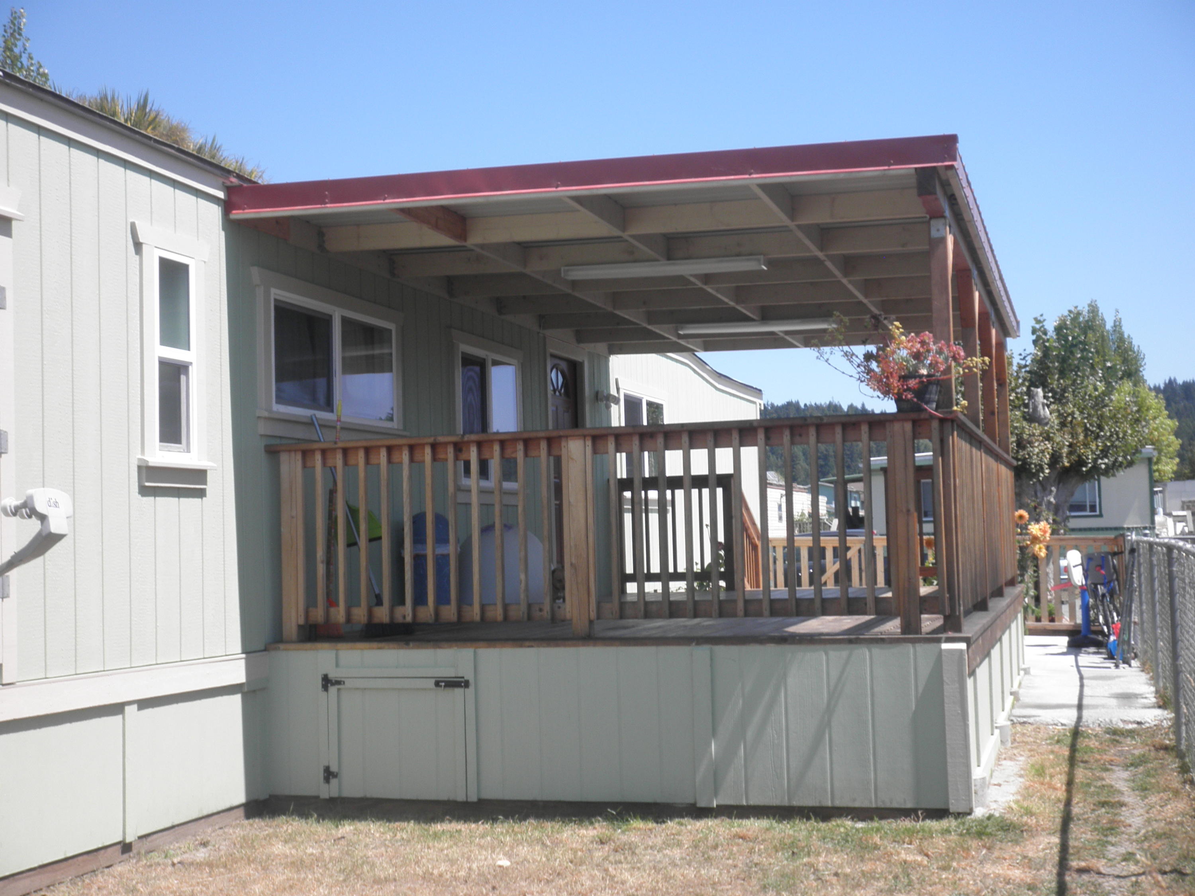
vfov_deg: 32.9
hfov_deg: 42.9
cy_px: 448
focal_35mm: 44
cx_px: 598
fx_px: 1519
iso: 64
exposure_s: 1/60
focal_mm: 7.9
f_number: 9.6
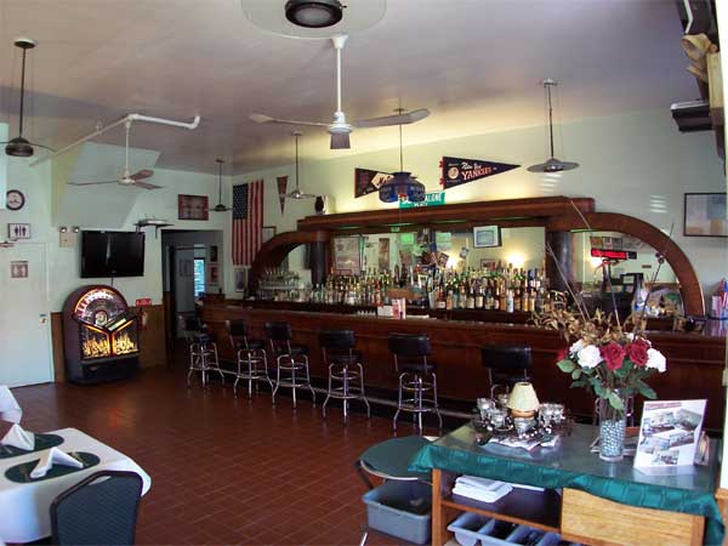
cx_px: 364
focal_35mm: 39
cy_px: 273
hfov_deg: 47.9
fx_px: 820
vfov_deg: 36.8
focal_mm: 8
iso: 200
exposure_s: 1/8
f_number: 3.4
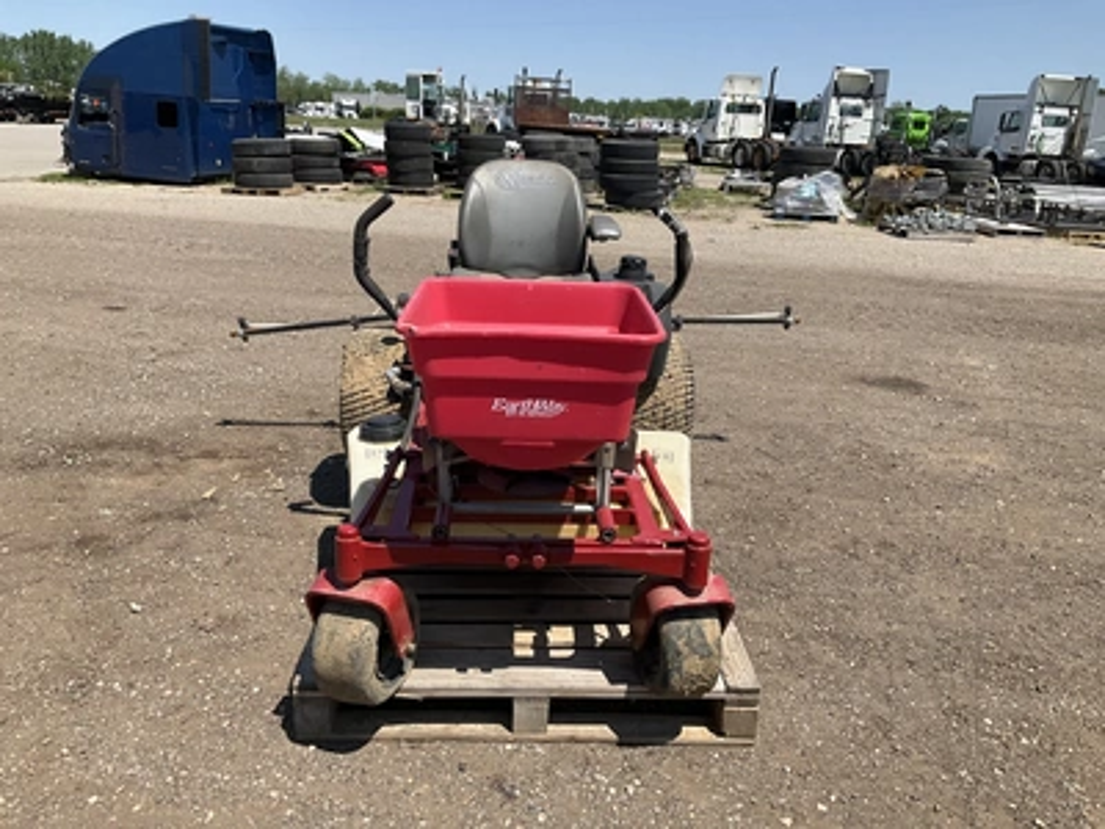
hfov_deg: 61.7
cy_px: 414
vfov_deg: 48.2
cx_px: 552
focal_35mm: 29
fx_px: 926
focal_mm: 3
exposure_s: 1/1730
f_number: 1.8
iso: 25
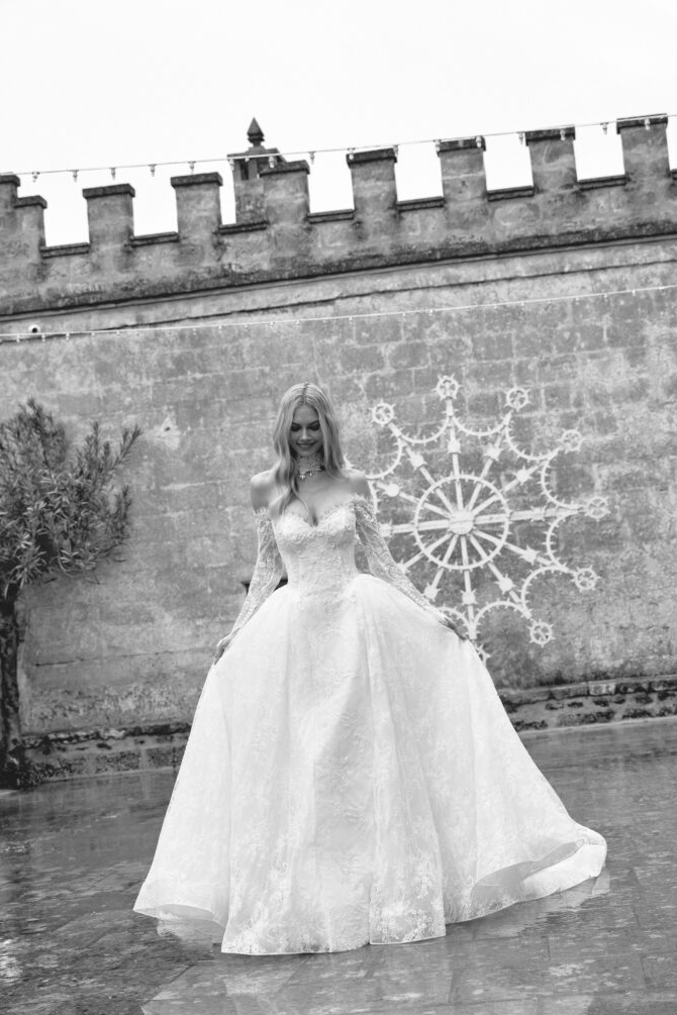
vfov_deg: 37.5
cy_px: 500
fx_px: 1495
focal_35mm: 53
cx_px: 381
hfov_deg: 25.5
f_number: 6.4
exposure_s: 1/250
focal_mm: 62.9
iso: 500
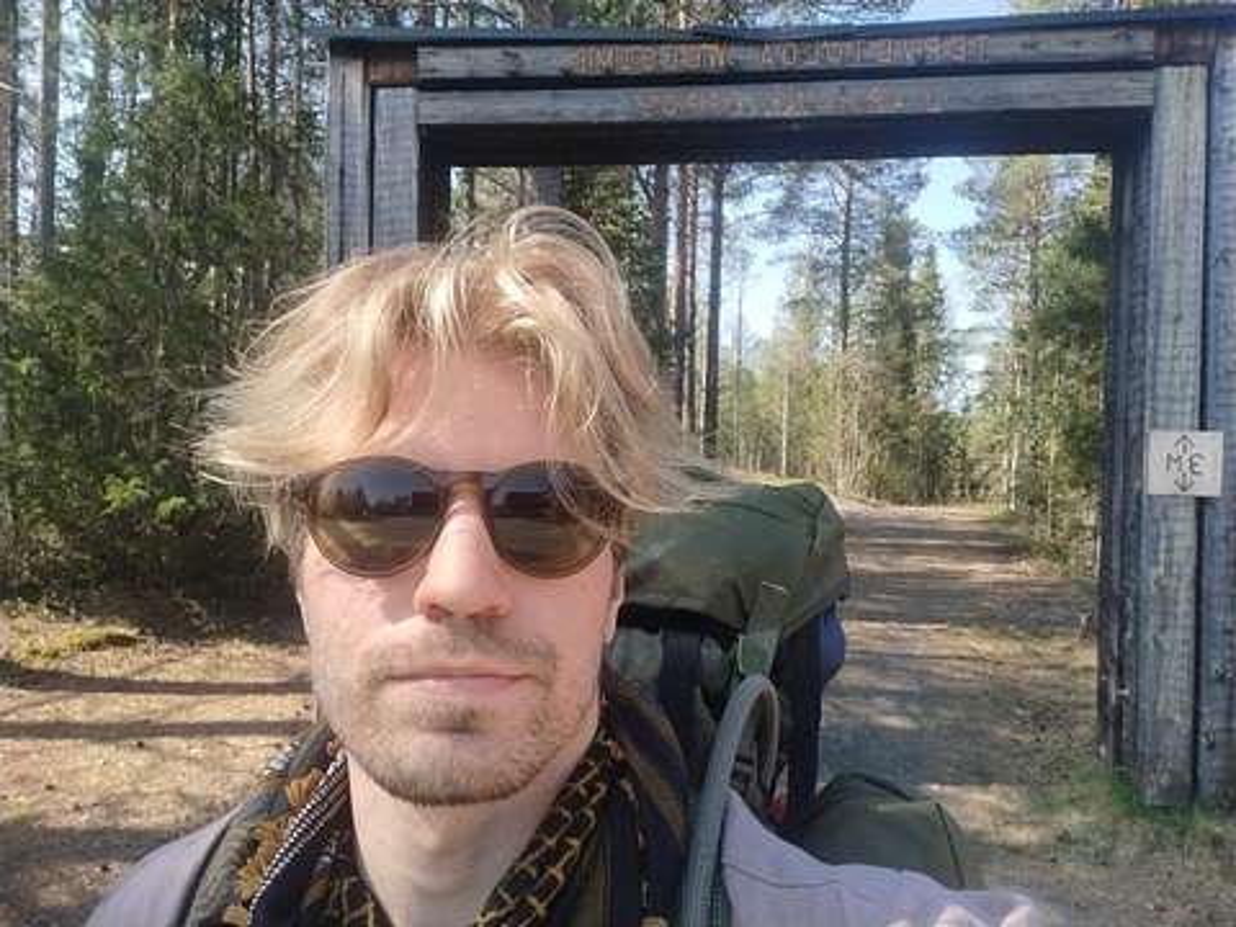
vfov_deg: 66.0
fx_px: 714
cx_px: 618
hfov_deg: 81.7
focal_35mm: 20
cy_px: 464
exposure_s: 1/350
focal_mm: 3.41
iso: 50
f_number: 2
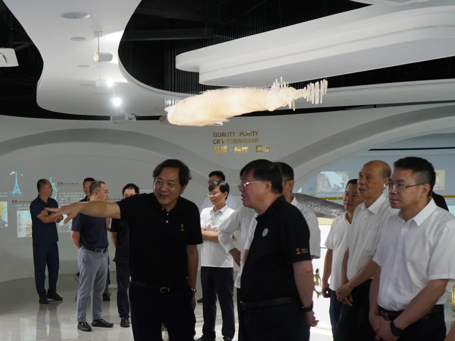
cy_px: 280
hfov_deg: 32.6
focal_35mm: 58
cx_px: 118
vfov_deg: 24.8
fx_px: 762
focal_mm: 29
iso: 800
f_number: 3.5
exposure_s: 1/160
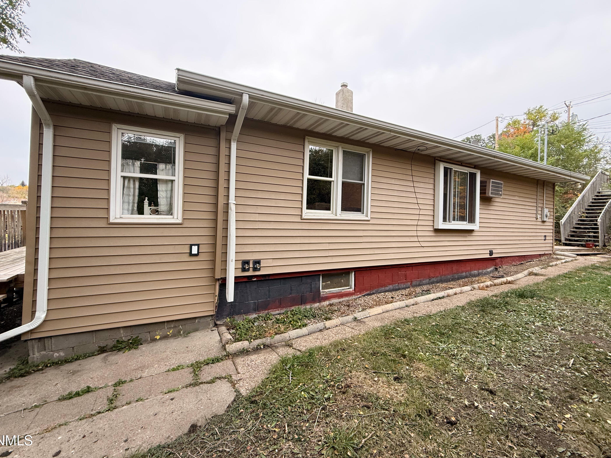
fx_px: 265
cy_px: 218
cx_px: 310
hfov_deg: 98.2
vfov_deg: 81.7
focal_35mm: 15
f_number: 2.2
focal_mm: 2.22
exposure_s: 1/99
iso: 100
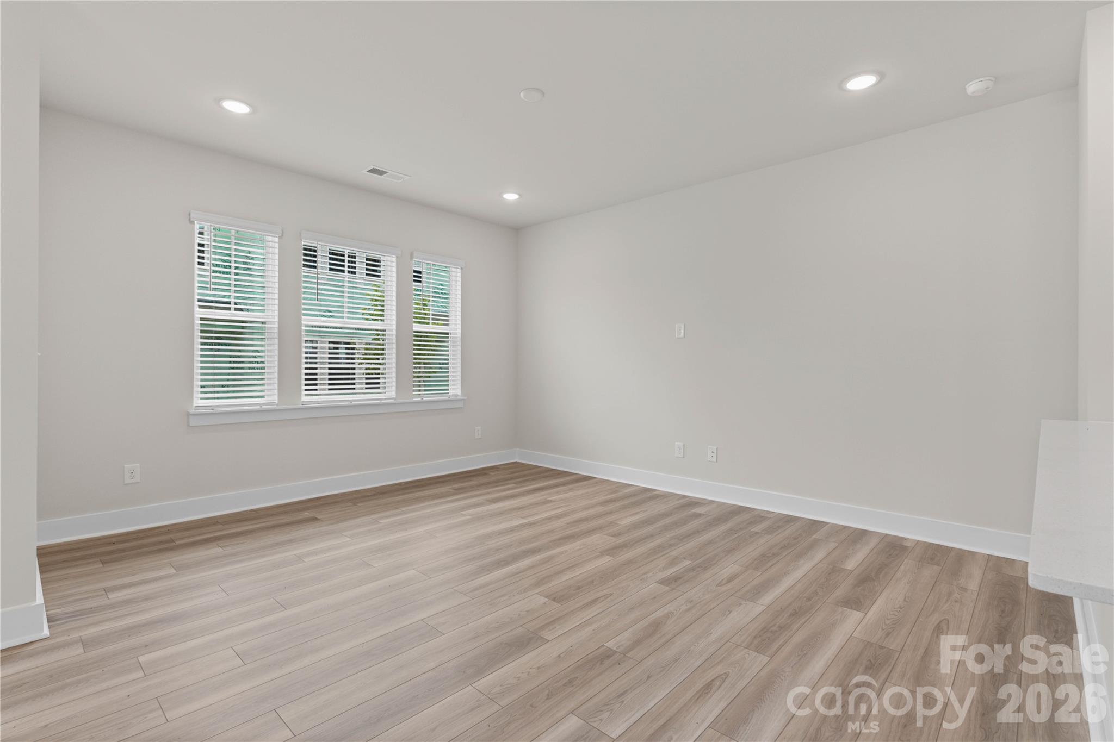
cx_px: 557
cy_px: 371
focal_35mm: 17
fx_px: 526
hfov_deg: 93.3
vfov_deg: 70.4
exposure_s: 1/15
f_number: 7.1
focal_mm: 17
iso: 200
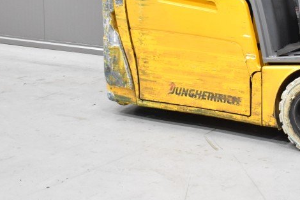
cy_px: -47
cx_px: 303
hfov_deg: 21.4
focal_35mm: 92
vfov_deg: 14.3
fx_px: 766
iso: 1600
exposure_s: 1/40
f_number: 4.5
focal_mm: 24
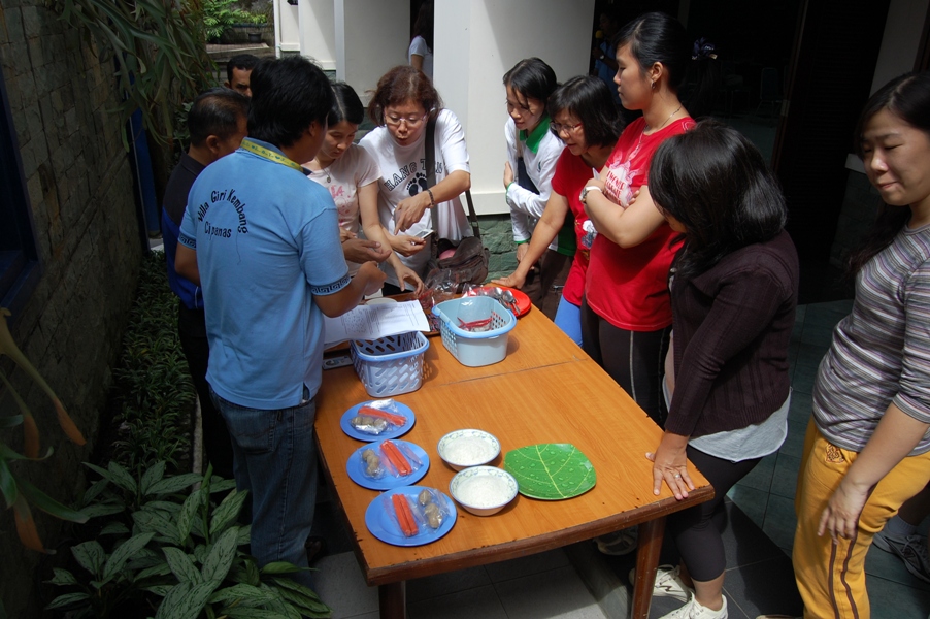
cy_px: 310
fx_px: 697
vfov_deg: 47.9
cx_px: 465
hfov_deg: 67.4
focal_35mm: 27
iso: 200
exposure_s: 1/200
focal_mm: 18
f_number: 7.1
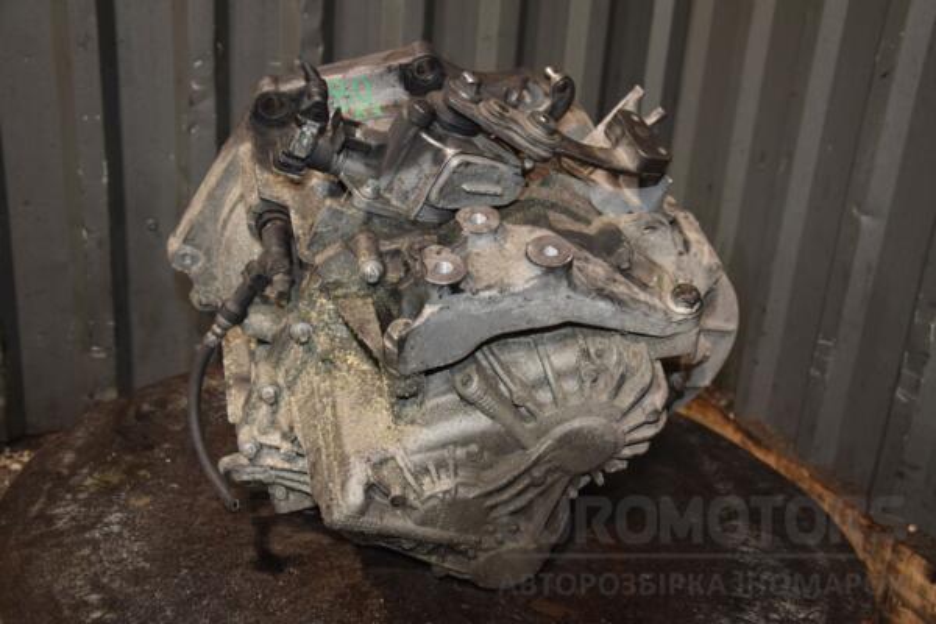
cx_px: 468
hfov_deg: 49.6
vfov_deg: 34.2
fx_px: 1014
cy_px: 312
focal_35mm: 39
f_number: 5
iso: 800
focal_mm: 26
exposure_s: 1/60
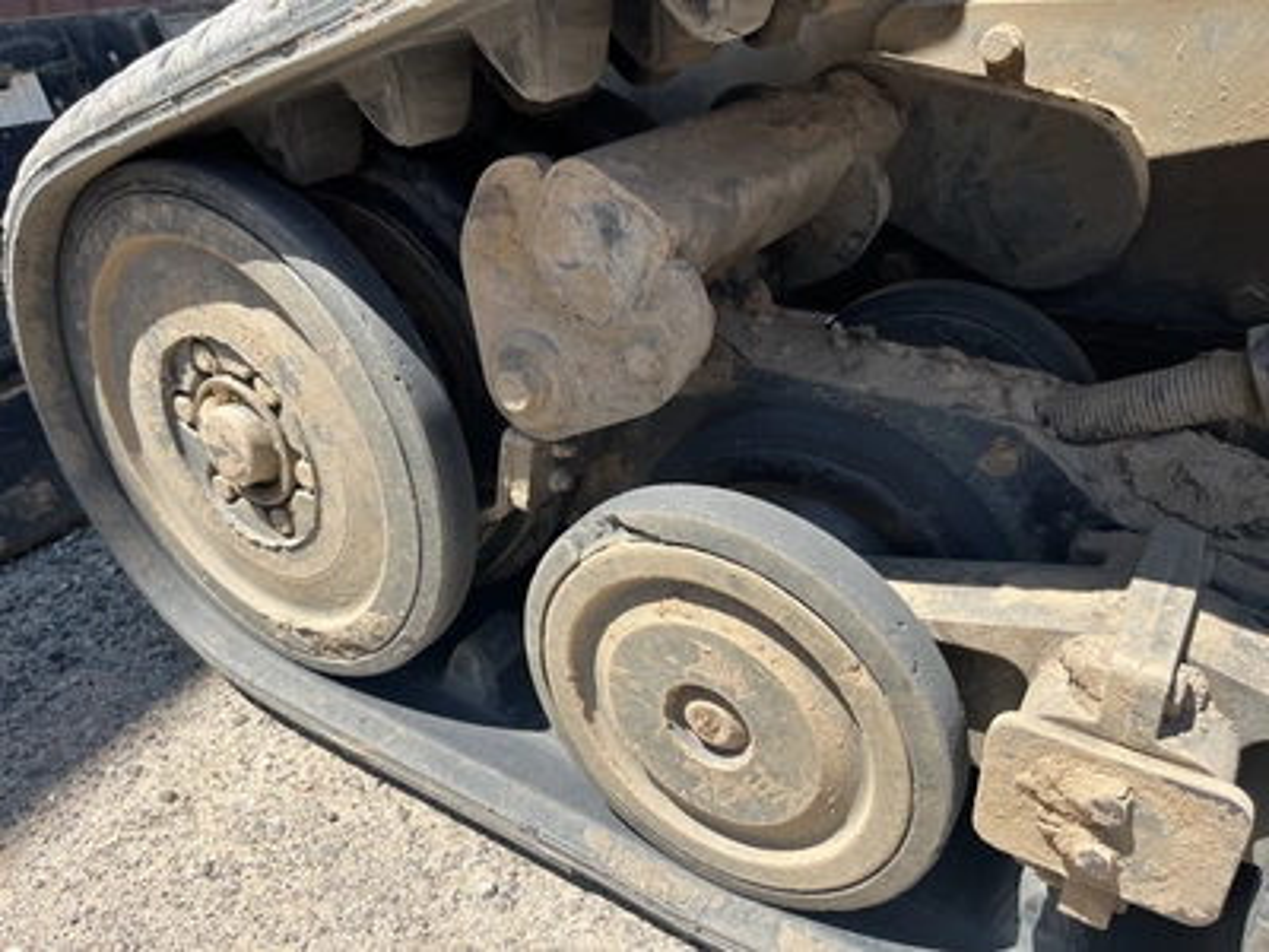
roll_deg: -4.8
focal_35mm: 26
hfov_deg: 67.3
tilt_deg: -31.2
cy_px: 476
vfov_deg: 53.1
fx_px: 953
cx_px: 634
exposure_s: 1/1558
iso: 50
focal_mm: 5.1
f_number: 1.6
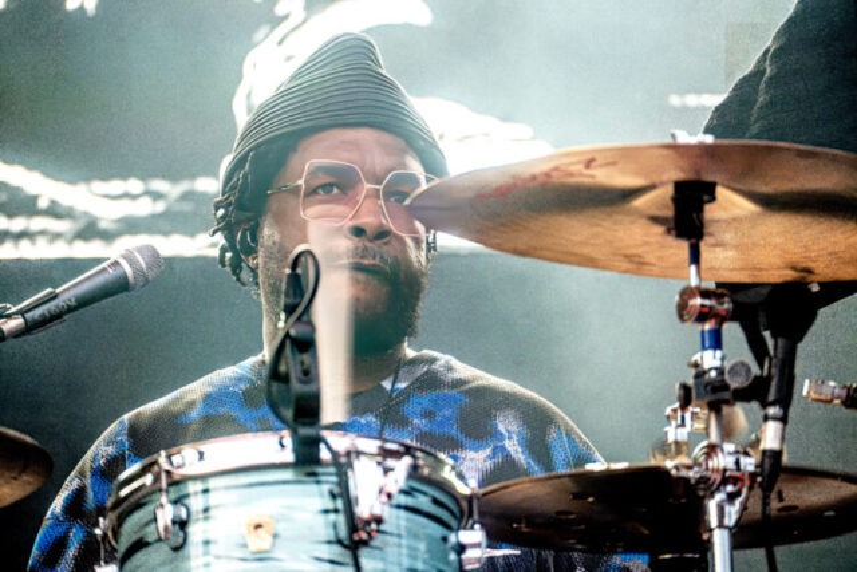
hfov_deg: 5.2
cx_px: 428
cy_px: 286
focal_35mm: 400
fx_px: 9524
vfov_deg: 3.4
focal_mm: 400
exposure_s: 1/40
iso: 1600
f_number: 8
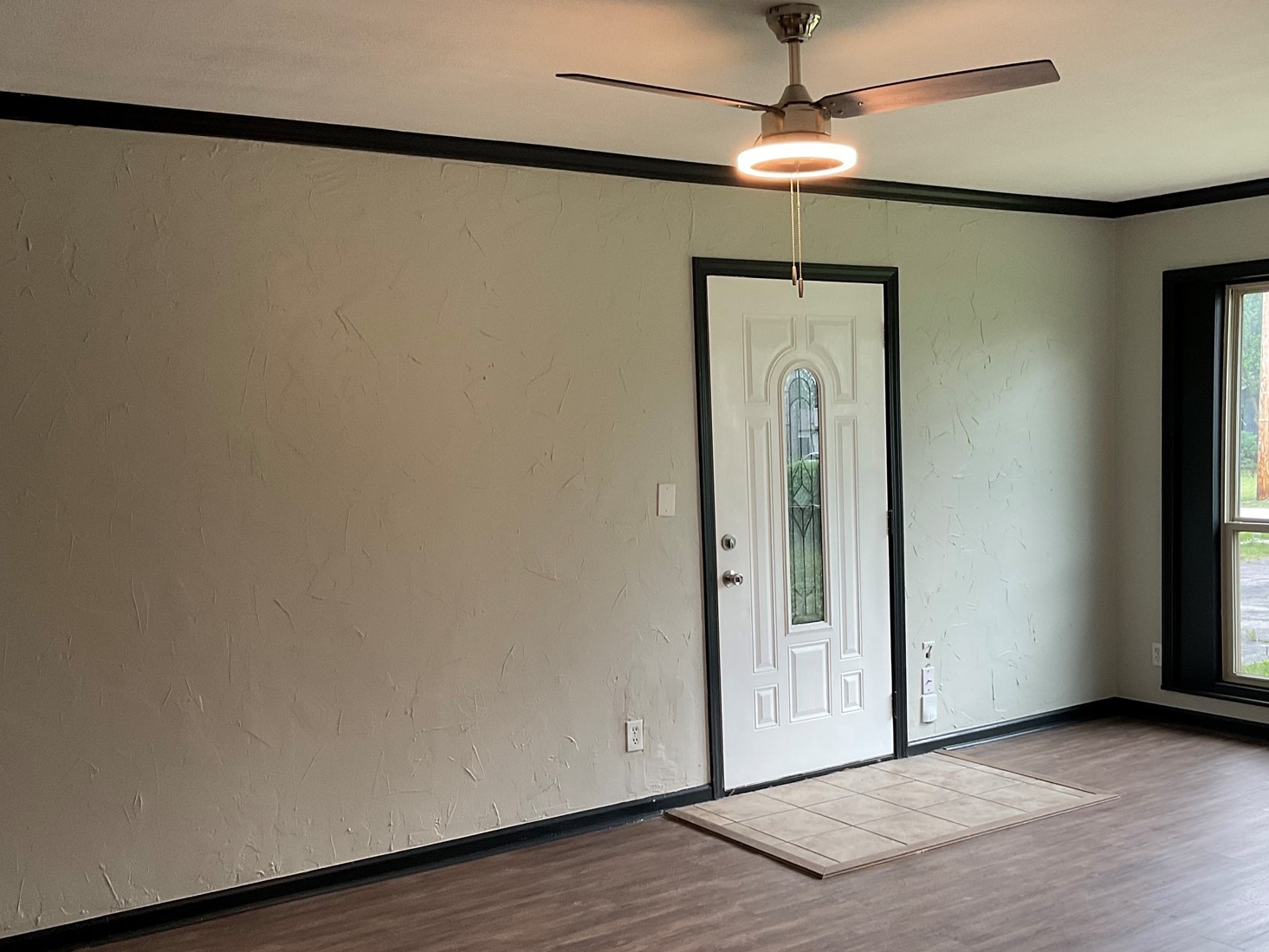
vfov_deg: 37.6
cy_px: 570
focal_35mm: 38
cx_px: 739
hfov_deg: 48.8
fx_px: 1393
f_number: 1.8
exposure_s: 1/120
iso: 64
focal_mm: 3
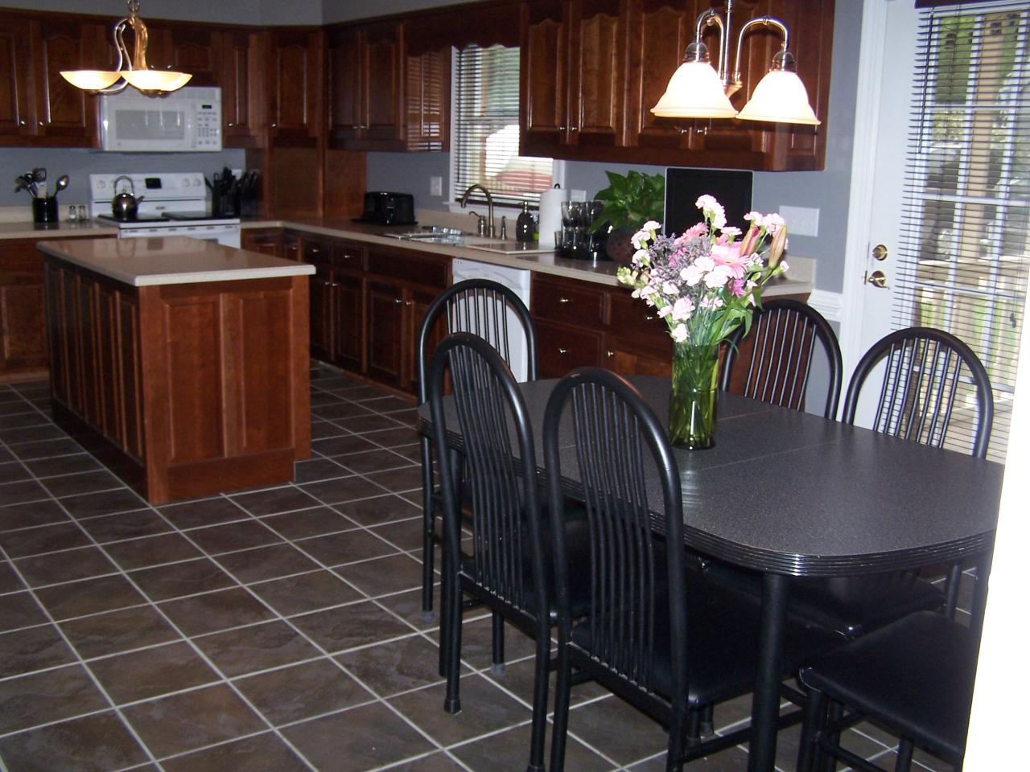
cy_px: 386
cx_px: 515
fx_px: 1131
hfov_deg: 49.0
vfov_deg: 37.7
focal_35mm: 38
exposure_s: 1/60
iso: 140
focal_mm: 6.3
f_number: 2.8
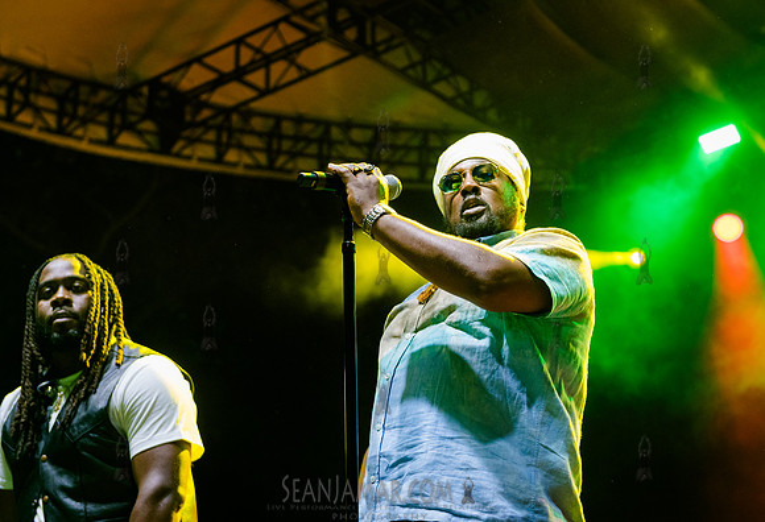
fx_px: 1527
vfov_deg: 19.4
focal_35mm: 71
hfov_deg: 28.1
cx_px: 441
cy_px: 228
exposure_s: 1/250
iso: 3200
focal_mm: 62
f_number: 3.5
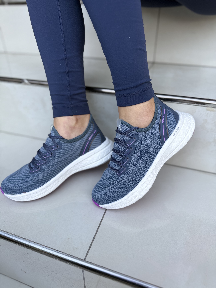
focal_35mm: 24
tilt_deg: -31.8
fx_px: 200
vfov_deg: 71.6
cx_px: 108
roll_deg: -0.3
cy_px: 144
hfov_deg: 56.8
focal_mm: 6.76
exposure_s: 1/180
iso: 64
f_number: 1.78
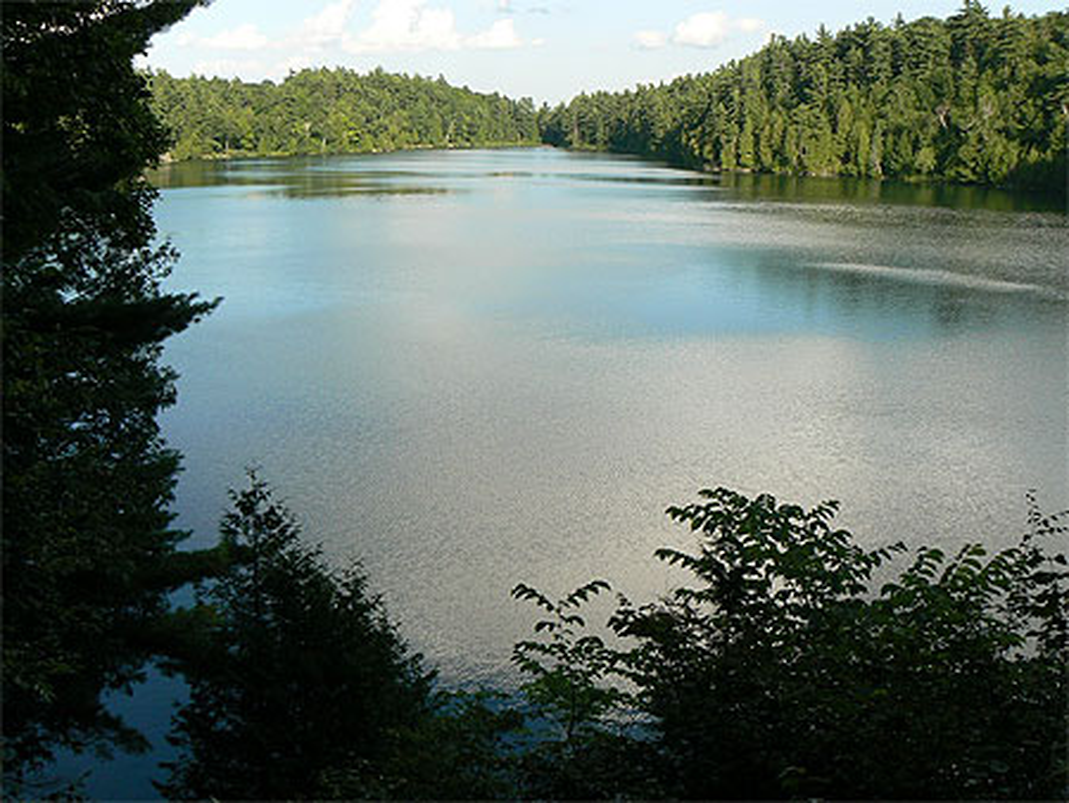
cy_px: 402
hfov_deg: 47.8
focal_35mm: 39
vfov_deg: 36.9
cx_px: 534
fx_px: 1205
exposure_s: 1/320
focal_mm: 6.4
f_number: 5.6
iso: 80
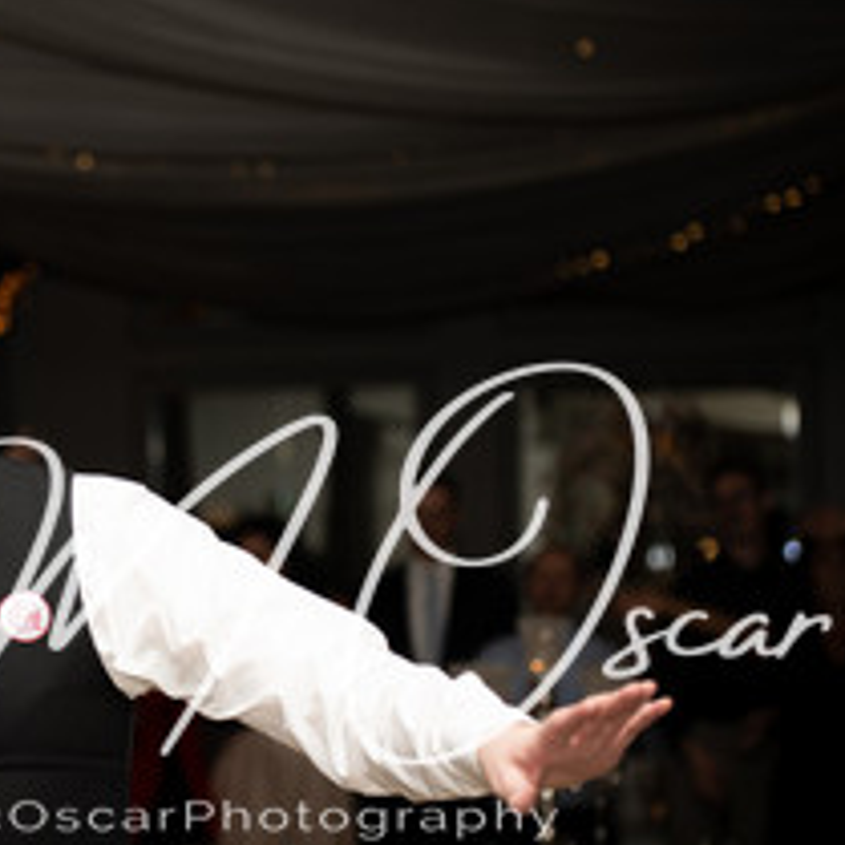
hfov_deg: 10.7
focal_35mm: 163
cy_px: 414
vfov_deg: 10.7
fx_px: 4502
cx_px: 69
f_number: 2.8
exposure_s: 1/200
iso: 400
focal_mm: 100
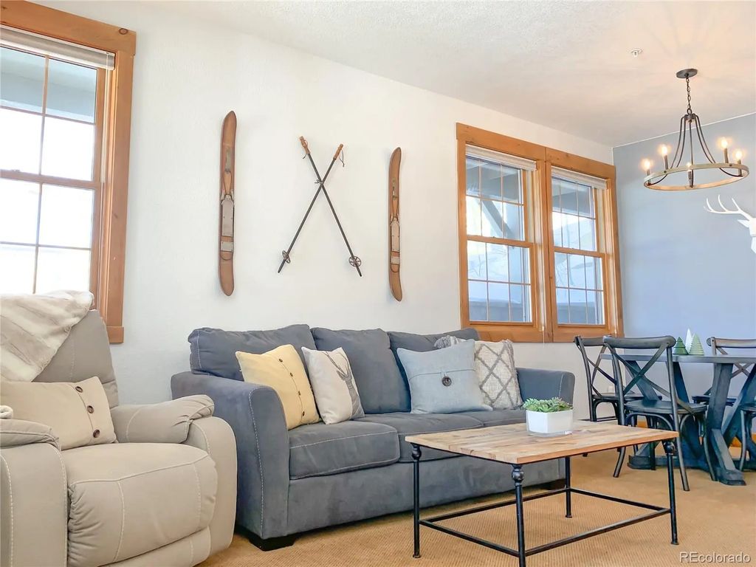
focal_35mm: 26
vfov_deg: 53.1
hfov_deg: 67.3
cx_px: 378
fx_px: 568
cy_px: 284
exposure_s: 1/60
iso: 50
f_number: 1.8
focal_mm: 4.25
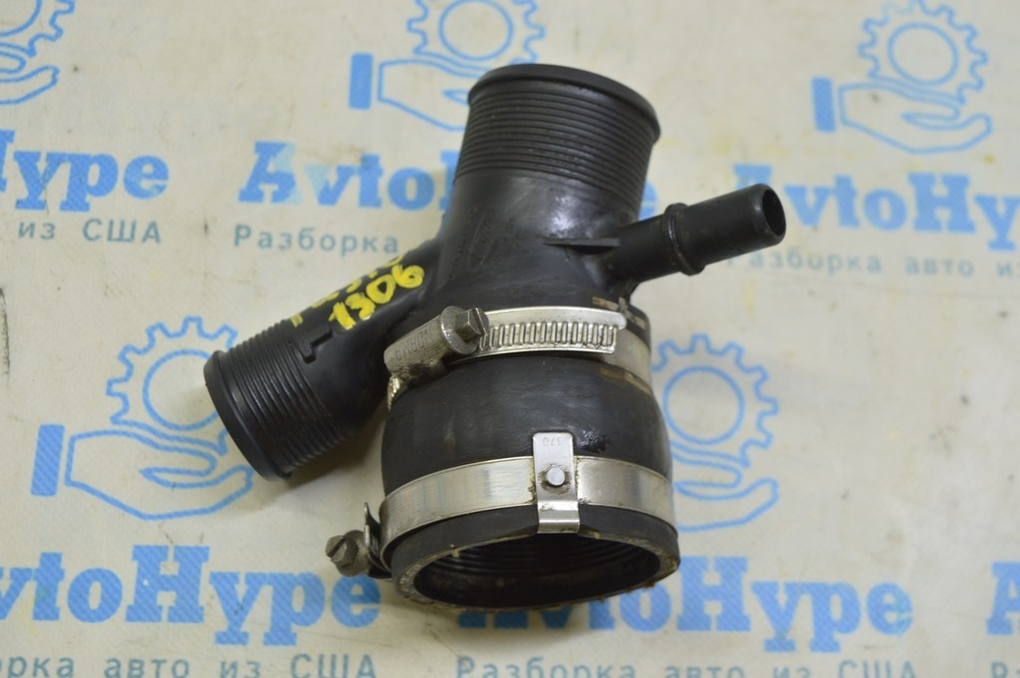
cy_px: 339
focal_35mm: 46
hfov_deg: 42.4
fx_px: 1316
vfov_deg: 28.9
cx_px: 510
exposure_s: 1/25
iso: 400
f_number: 5.6
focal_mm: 31
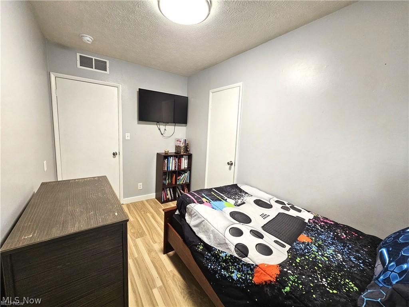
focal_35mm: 13
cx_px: 204
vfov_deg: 89.9
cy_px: 154
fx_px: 154
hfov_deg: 106.2
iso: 200
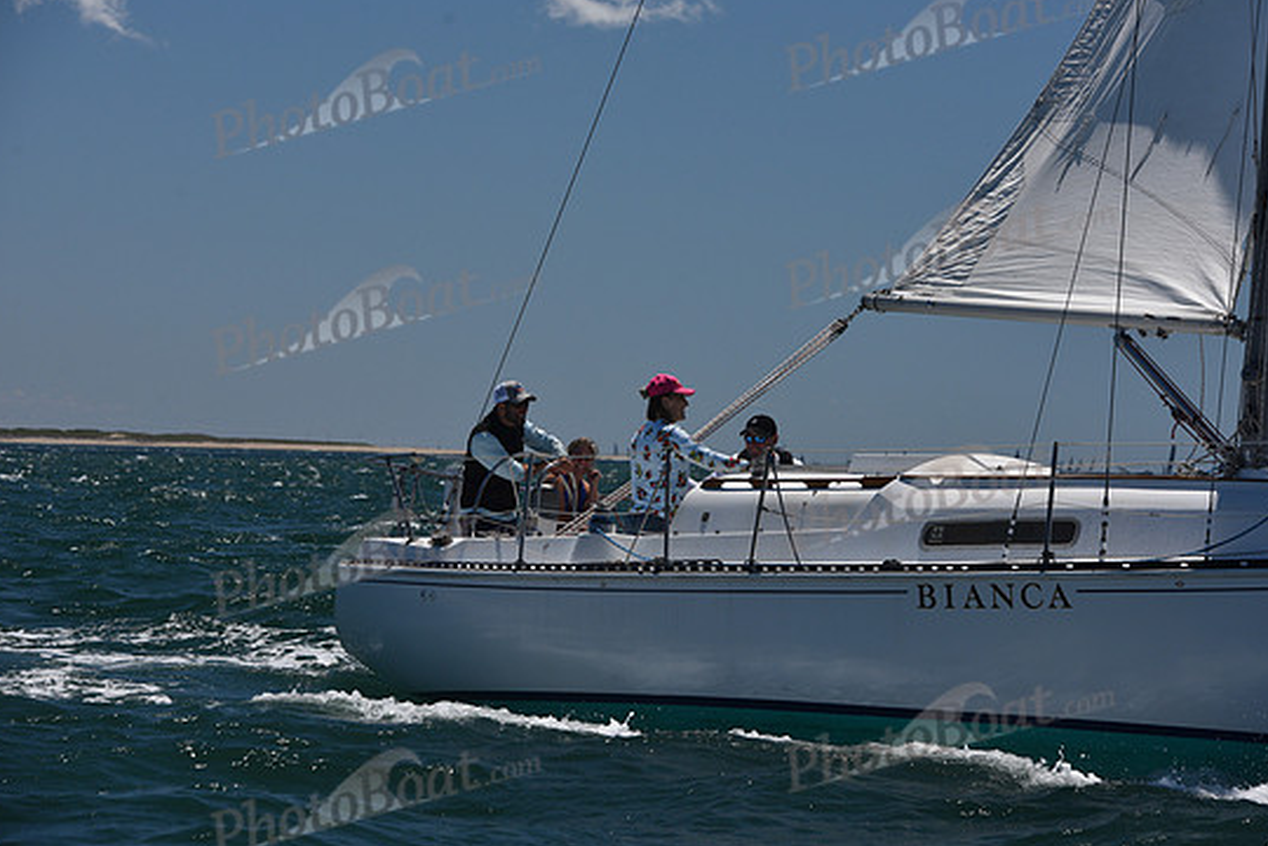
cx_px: 665
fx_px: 5107
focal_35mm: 145
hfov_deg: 14.2
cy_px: 403
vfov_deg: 9.5
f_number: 9
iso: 250
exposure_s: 1/800
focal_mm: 135
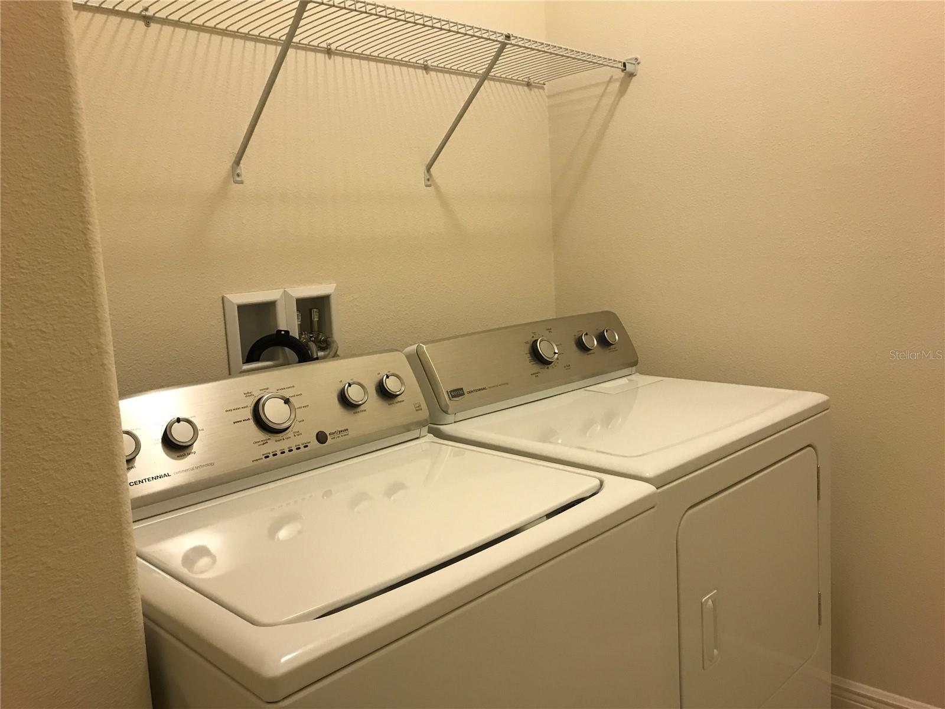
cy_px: 354
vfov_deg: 49.7
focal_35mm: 28
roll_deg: +3.7
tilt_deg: -8.9
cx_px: 472
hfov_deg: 63.4
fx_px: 764
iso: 40
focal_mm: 3.99
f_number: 1.8
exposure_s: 1/30
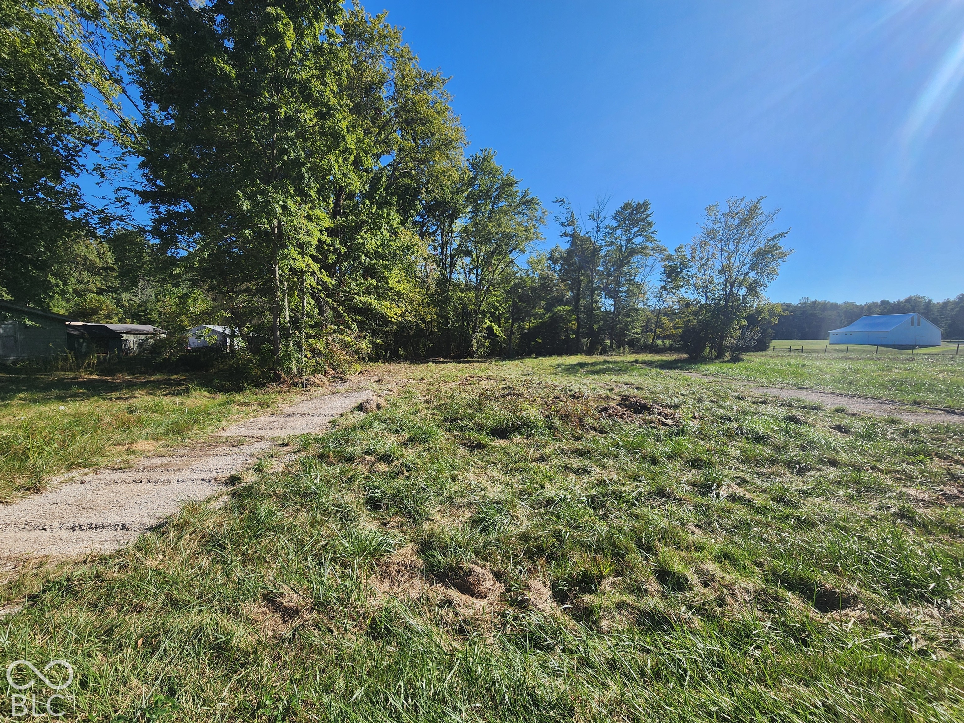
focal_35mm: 13
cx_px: 482
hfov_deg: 106.2
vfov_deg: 89.9
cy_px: 362
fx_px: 362
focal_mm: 2.2
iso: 50
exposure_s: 1/1910
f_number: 2.2
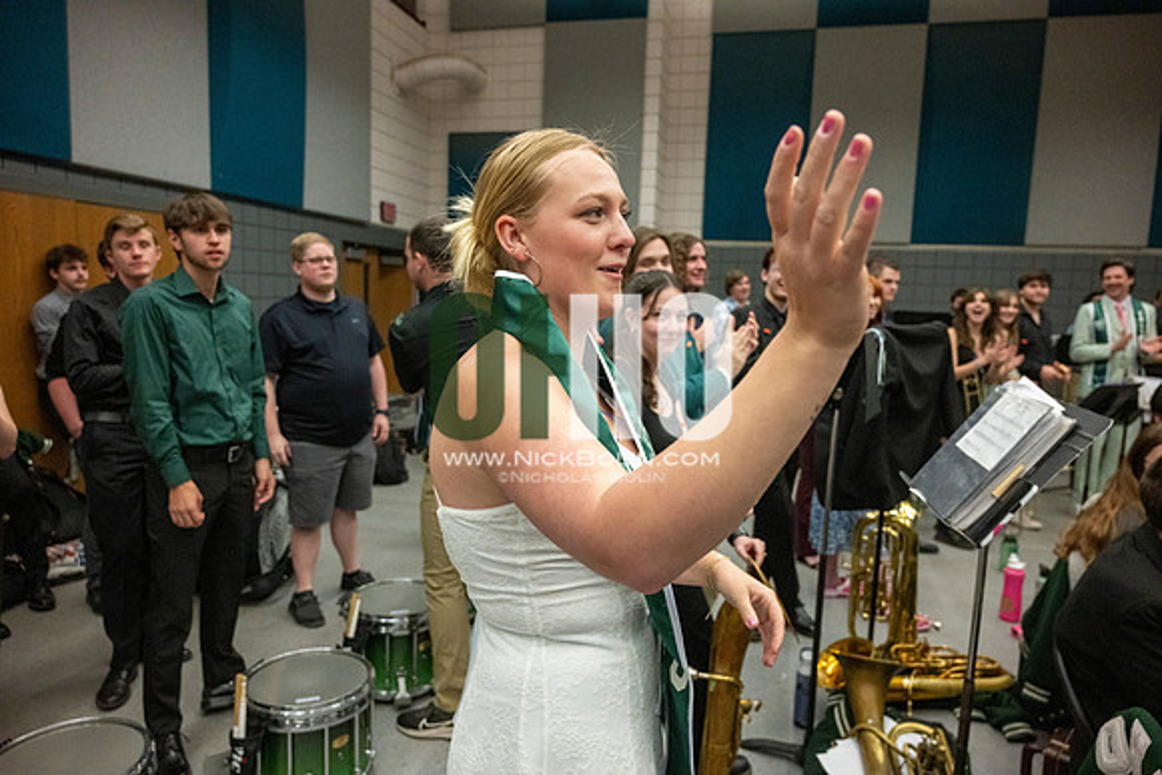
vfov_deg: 53.2
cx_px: 581
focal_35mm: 24
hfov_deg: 73.7
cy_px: 388
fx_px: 775
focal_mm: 24
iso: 10000
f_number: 4
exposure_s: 1/500
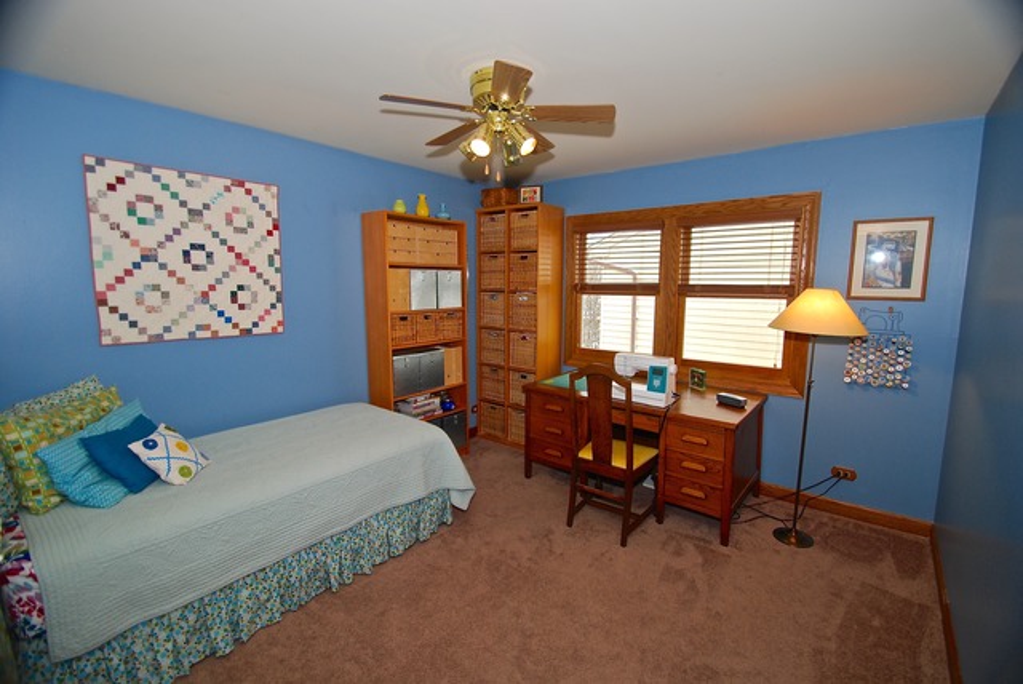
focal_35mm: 15
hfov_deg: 100.3
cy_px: 342
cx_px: 512
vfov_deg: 77.4
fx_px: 427
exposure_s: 1/60
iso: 200
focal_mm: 10
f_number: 4
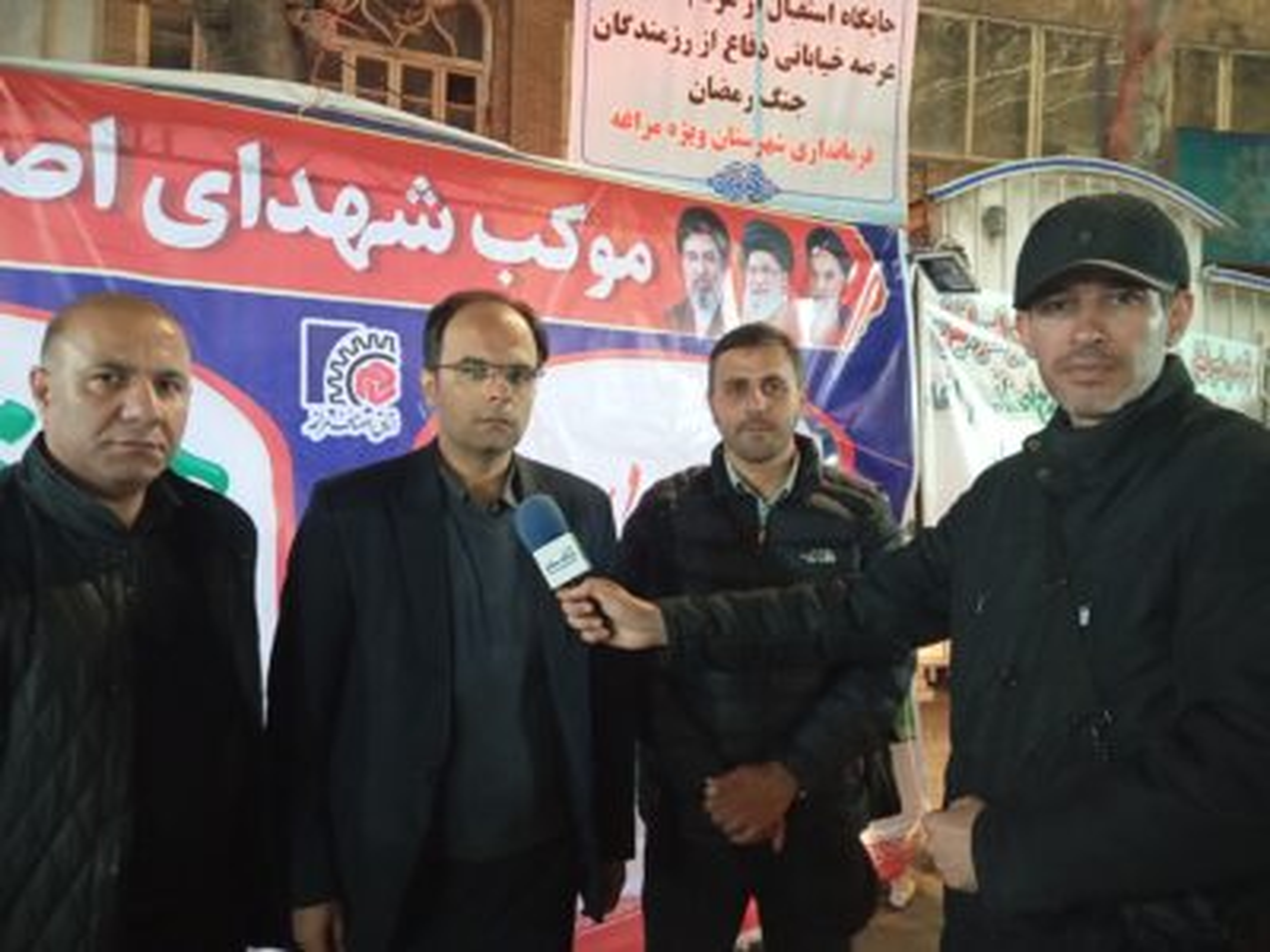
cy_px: 476
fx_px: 1027
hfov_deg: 63.4
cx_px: 635
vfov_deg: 49.7
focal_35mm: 28
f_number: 1.8
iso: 5106
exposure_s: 1/20
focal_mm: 4.22
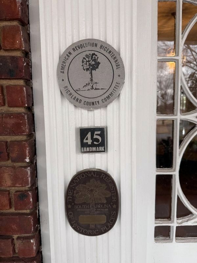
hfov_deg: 56.8
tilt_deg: -7.8
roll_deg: -0.9
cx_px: 98
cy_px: 132
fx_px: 182
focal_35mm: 24
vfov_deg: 71.6
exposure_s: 1/121
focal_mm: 6.76
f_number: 1.78
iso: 160
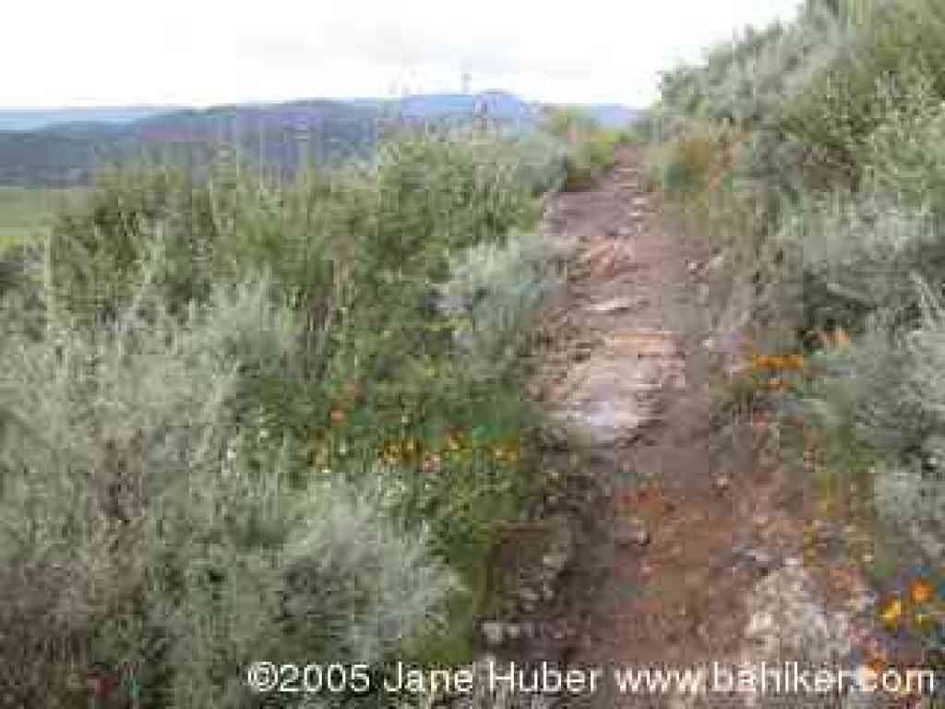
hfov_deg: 54.0
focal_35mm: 34
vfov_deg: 41.8
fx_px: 928
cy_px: 354
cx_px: 472
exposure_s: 1/191
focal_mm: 8.9
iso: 100
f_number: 4.5
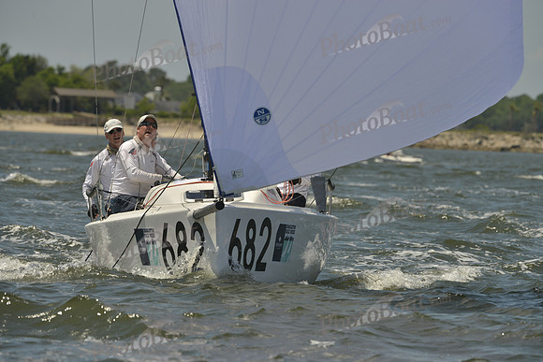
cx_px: 272
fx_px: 5431
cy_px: 181
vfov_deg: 3.8
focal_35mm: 360
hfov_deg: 5.7
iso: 280
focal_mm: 360
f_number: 10
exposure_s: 1/1250
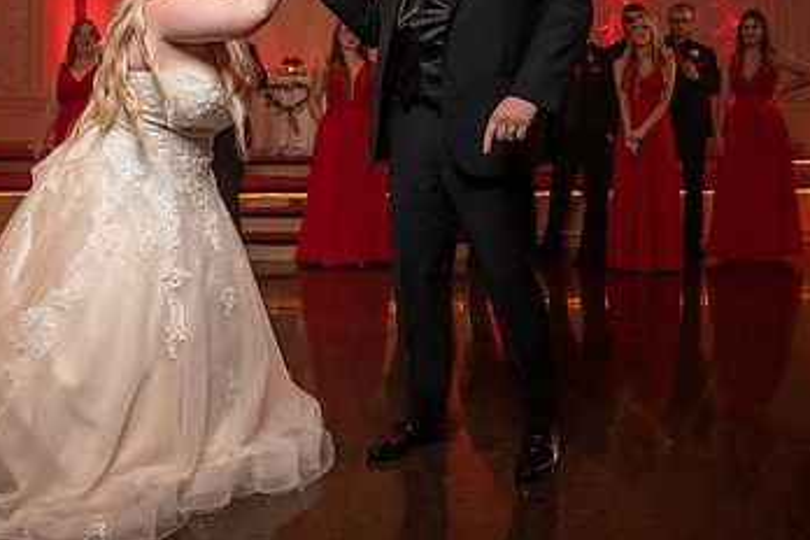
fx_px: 900
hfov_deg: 48.1
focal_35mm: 40
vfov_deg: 32.8
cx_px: 312
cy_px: 141
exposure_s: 1/200
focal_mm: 24
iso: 2000
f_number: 4
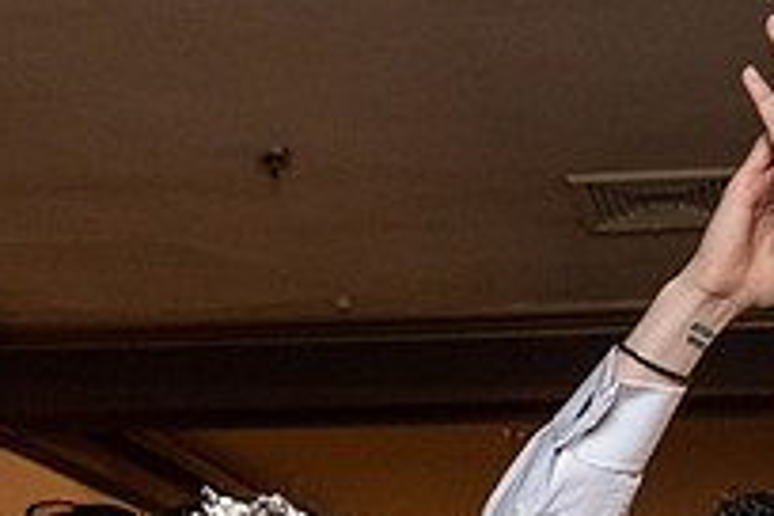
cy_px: 899
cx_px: 498
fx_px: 1999
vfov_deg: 13.4
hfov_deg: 21.8
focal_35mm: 93
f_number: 5.6
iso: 2000
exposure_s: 1/200
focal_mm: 26
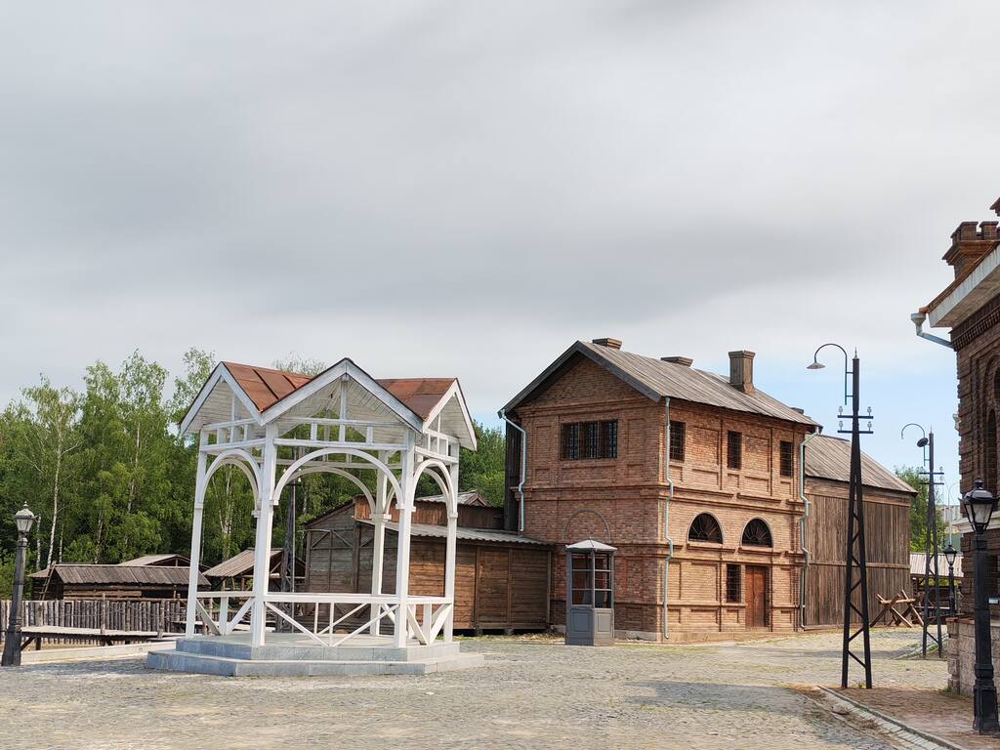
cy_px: 375
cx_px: 500
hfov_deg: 41.2
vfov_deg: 31.5
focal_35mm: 46
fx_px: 1329
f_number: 1.9
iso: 50
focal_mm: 6.12
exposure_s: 1/230
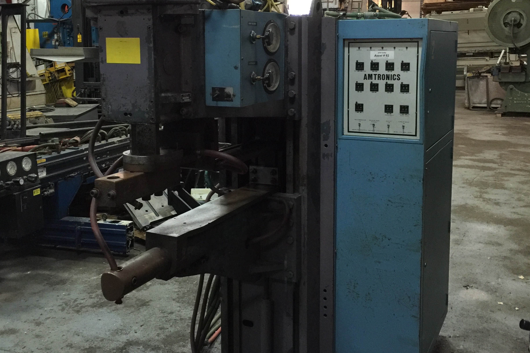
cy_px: 121
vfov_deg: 32.4
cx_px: 263
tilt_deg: -5.9
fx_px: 604
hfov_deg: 47.4
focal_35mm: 41
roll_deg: +0.0
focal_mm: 4.15
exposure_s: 1/15
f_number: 2.2
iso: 160
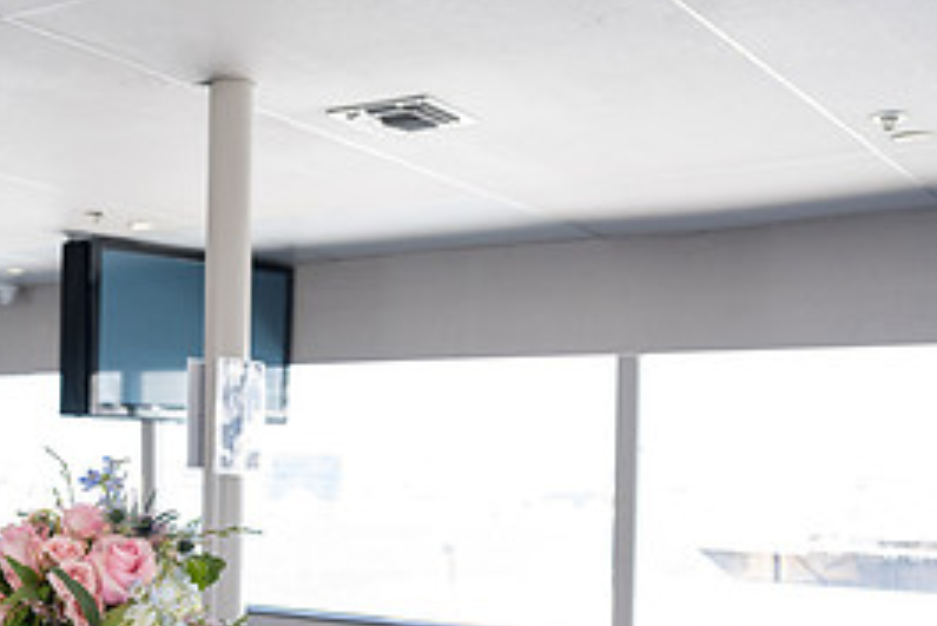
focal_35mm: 58
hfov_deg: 32.8
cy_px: 575
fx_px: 1510
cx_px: 99
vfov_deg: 22.8
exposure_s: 1/400
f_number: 3.2
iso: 500
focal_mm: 26.5
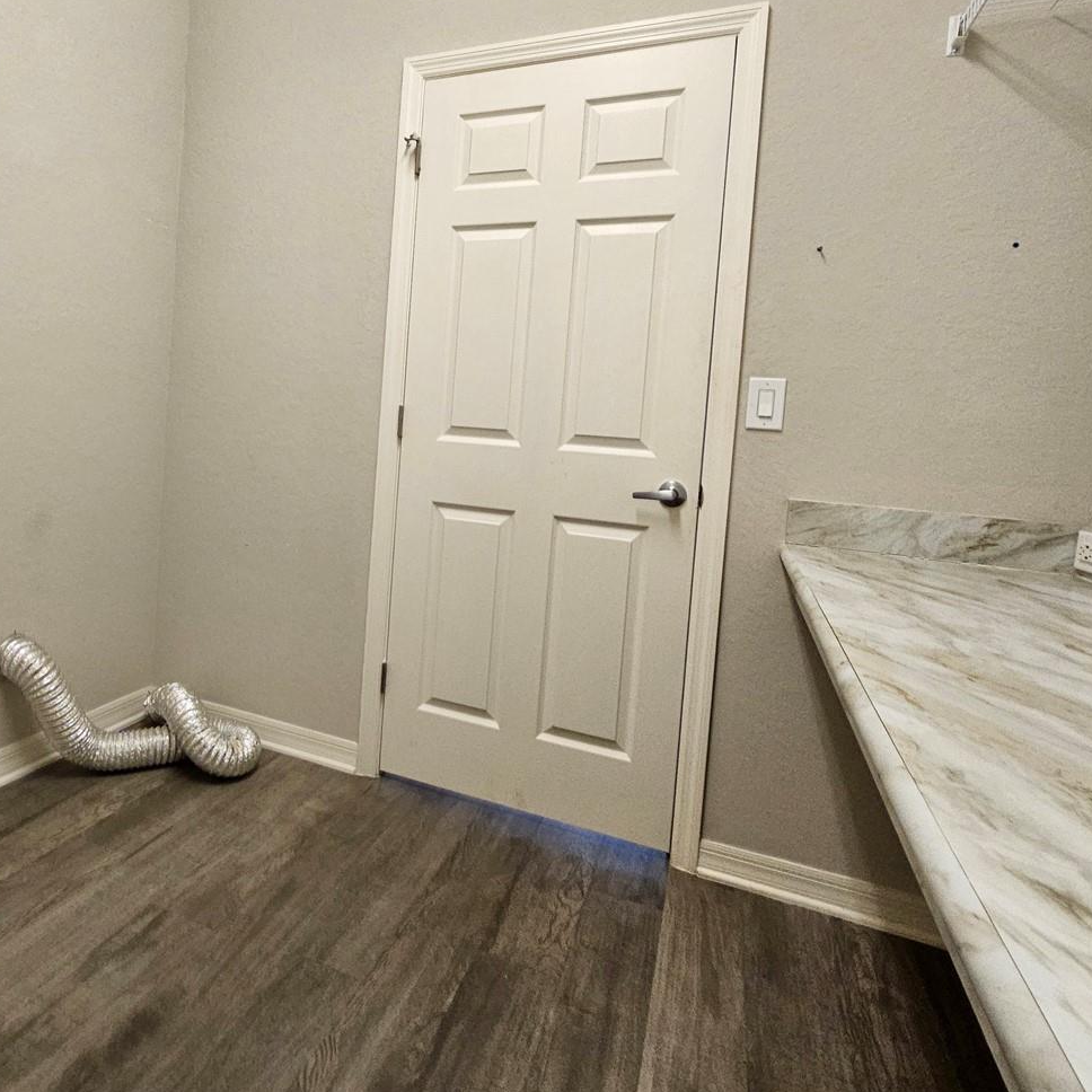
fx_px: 678
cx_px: 382
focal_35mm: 19
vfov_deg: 77.0
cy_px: 447
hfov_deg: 75.7
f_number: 2.2
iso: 160
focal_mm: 2.2
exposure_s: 1/60
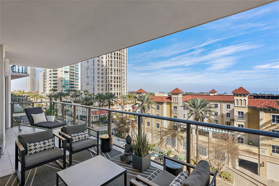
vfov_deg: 70.4
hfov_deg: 93.3
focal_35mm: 17
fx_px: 132
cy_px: 93
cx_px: 140
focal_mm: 17
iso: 1600
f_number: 9
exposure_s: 1/2500
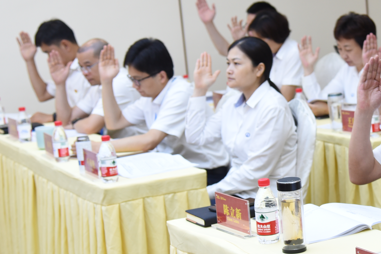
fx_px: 1069
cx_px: 320
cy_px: 140
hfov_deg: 19.9
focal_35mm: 101
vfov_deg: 13.6
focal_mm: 48
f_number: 4
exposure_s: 1/200
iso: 1000
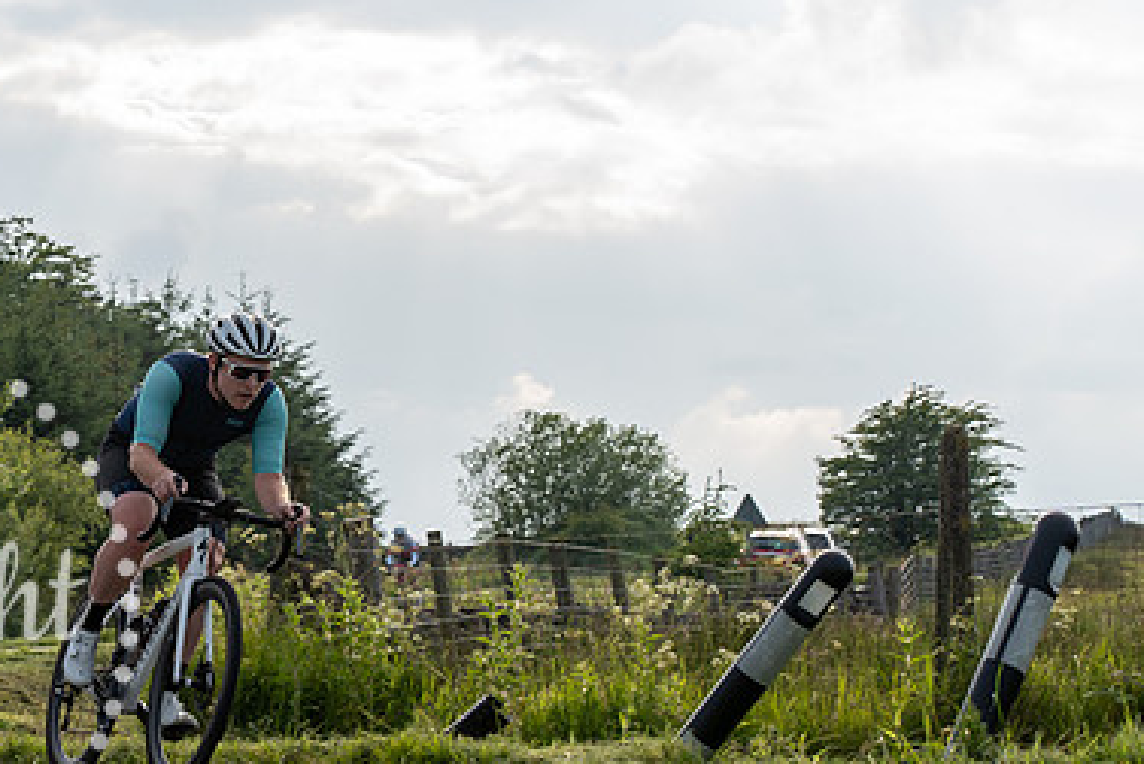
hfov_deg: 14.2
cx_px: 179
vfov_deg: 9.6
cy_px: 491
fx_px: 4548
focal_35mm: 143
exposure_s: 1/400
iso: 200
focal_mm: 67
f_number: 6.3
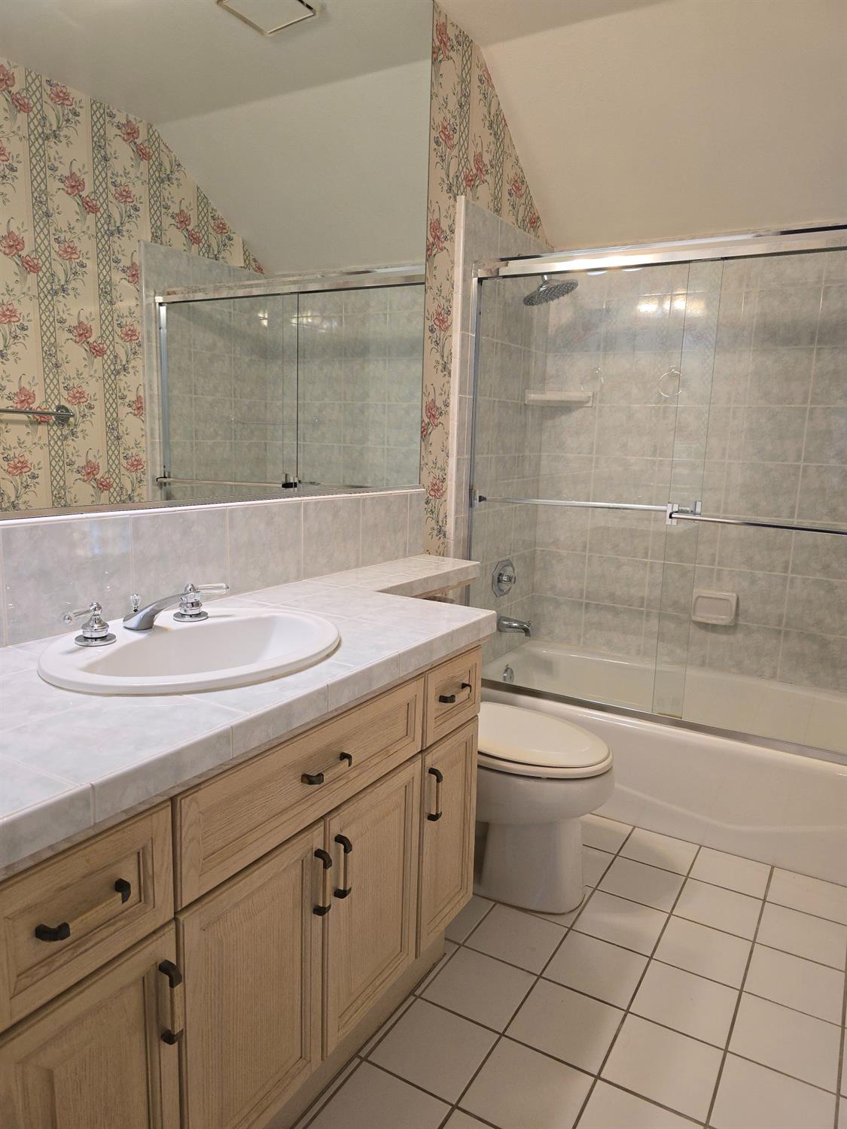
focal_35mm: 23
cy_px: 564
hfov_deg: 58.9
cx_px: 424
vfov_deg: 73.9
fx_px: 750
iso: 125
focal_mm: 6.3
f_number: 1.7
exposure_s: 1/120
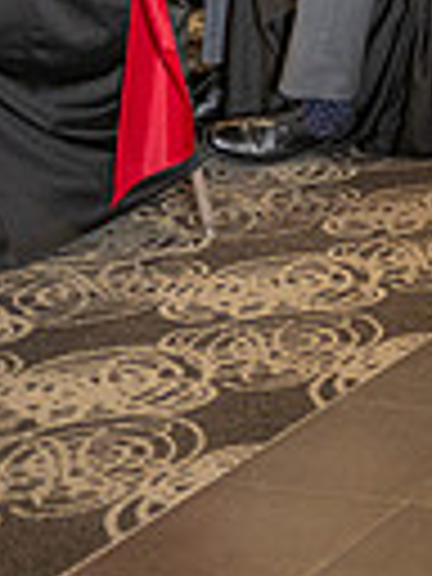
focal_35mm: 139
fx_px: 2313
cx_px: 1251
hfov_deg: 8.9
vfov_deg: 14.0
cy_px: -11
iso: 800
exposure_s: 1/125
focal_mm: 32
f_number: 2.8
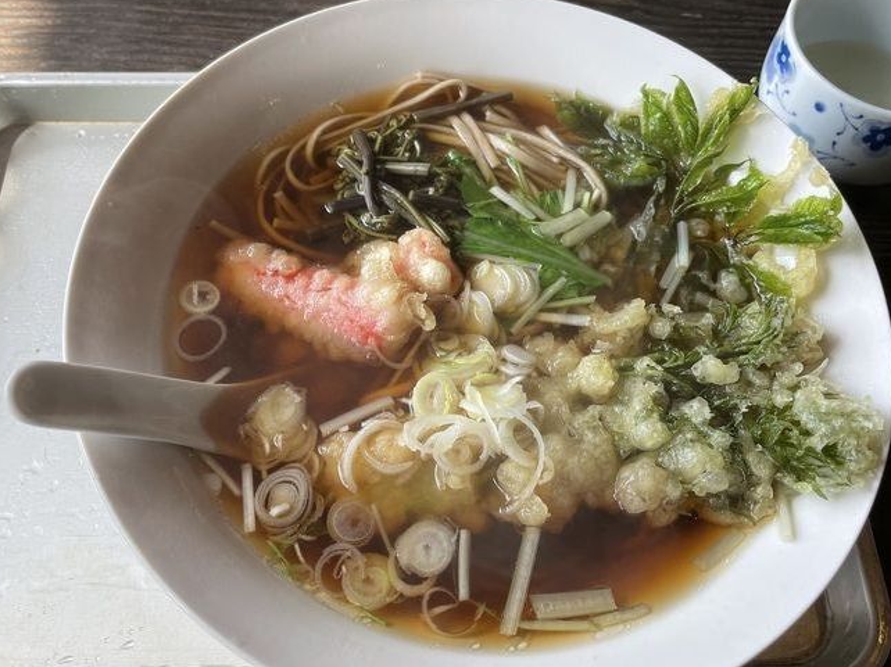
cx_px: 420
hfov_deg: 55.3
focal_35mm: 33
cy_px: 327
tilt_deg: -60.7
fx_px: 849
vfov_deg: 42.9
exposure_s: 1/498
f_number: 1.6
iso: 32
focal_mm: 4.2
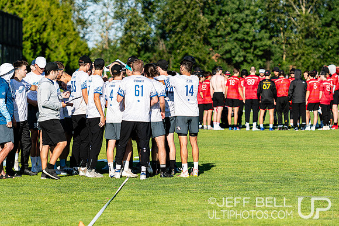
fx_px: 1936
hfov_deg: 10.0
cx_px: 179
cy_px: 113
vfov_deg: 6.7
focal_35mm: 206
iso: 100
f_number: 3.2
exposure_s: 1/1600
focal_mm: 130
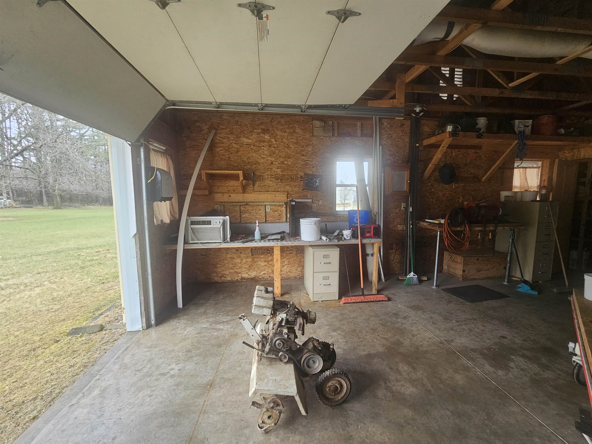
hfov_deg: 106.2
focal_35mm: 13
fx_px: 222
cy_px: 222
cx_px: 296
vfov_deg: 89.9
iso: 80
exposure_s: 1/120
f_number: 2.2
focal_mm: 2.2
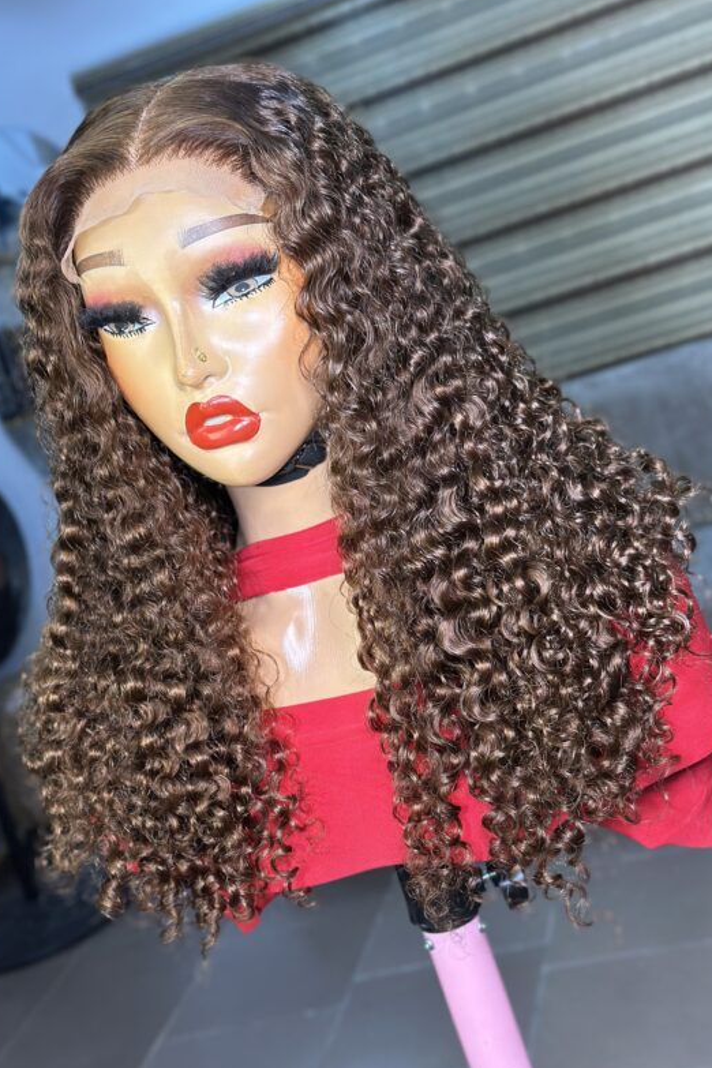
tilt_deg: -8.9
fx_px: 1513
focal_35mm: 51
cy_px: 531
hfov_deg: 26.5
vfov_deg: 38.9
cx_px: 325
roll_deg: +18.7
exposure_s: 1/651
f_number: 1.78
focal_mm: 6.86
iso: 80
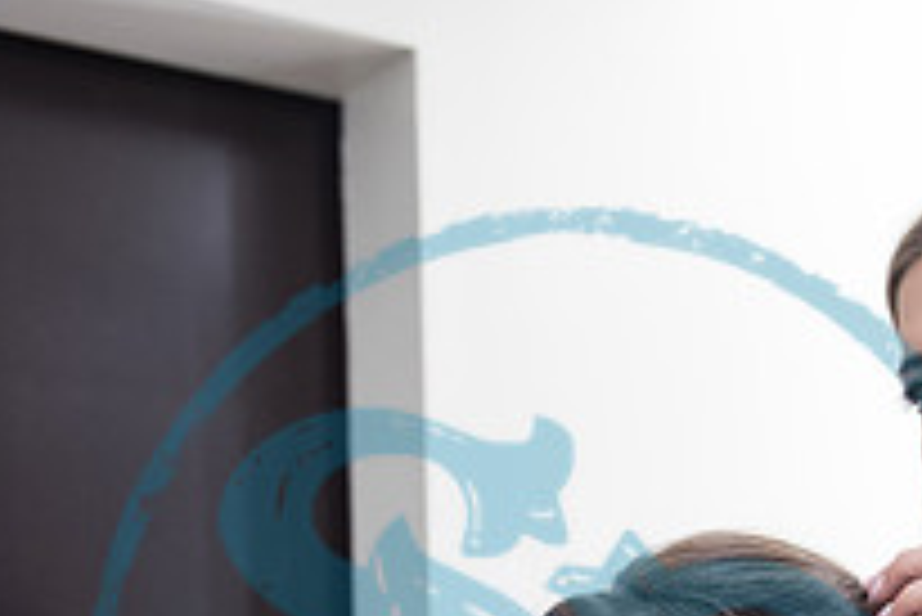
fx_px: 2102
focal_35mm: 82
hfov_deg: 24.7
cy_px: 852
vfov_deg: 15.7
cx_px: 558
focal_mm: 29
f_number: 2.8
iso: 1600
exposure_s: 1/200
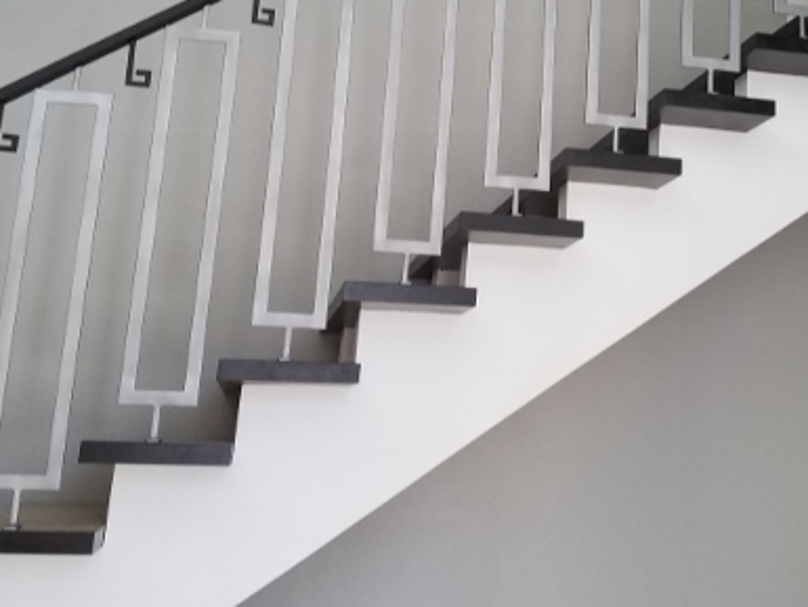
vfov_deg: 26.1
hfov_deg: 34.8
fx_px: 1261
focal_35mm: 54
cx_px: 596
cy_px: 48
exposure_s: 1/60
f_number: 1.7
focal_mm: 4.2
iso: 125
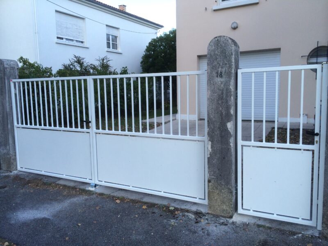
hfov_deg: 60.0
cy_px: 123
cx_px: 164
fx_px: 284
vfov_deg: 46.8
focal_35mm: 30
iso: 32
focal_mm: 4.12
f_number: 2.2
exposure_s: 1/383
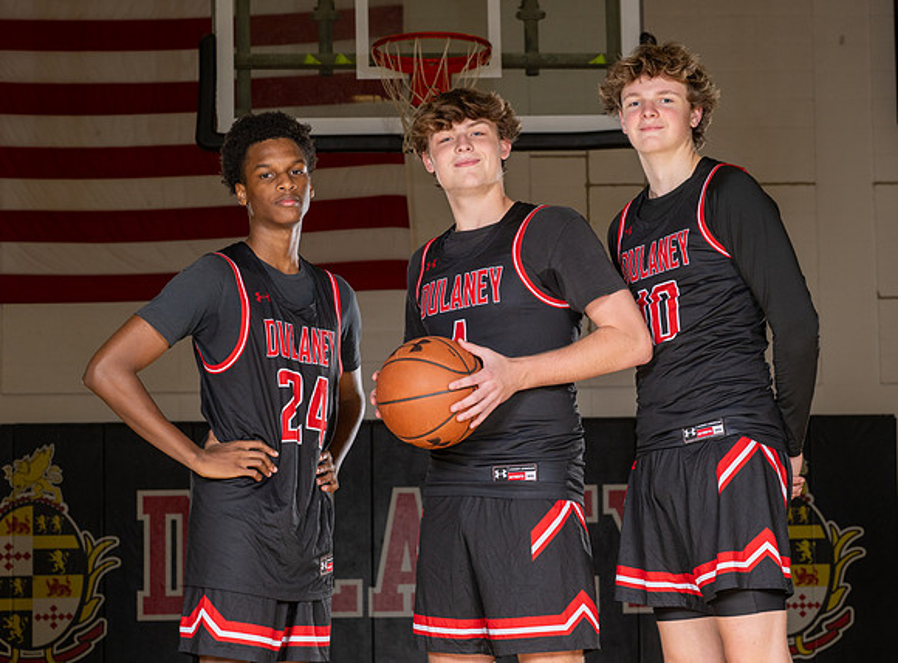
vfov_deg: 16.0
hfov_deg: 21.6
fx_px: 2351
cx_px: 534
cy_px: 355
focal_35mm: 91
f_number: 7.1
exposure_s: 1/100
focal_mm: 70
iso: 400
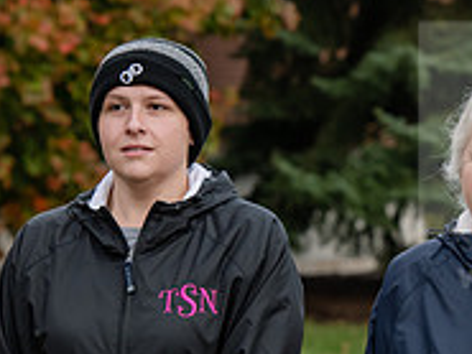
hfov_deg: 5.3
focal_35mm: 376
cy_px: 330
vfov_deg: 4.0
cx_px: 342
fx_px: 5130
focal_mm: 125
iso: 640
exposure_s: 1/400
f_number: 6.3
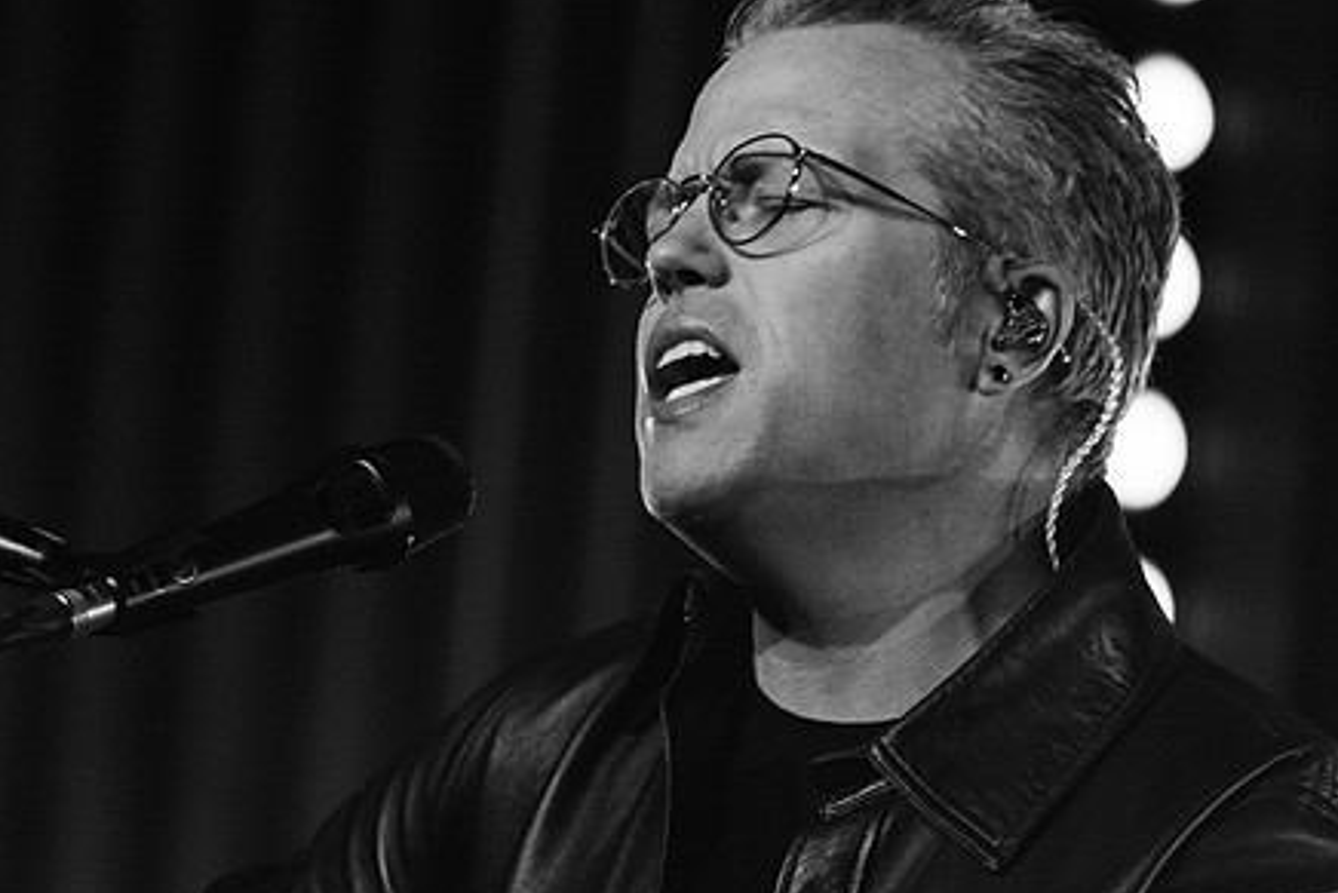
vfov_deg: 2.3
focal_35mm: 598
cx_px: 617
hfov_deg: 3.4
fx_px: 22232
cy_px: 471
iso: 2500
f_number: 6
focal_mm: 450
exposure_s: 1/125
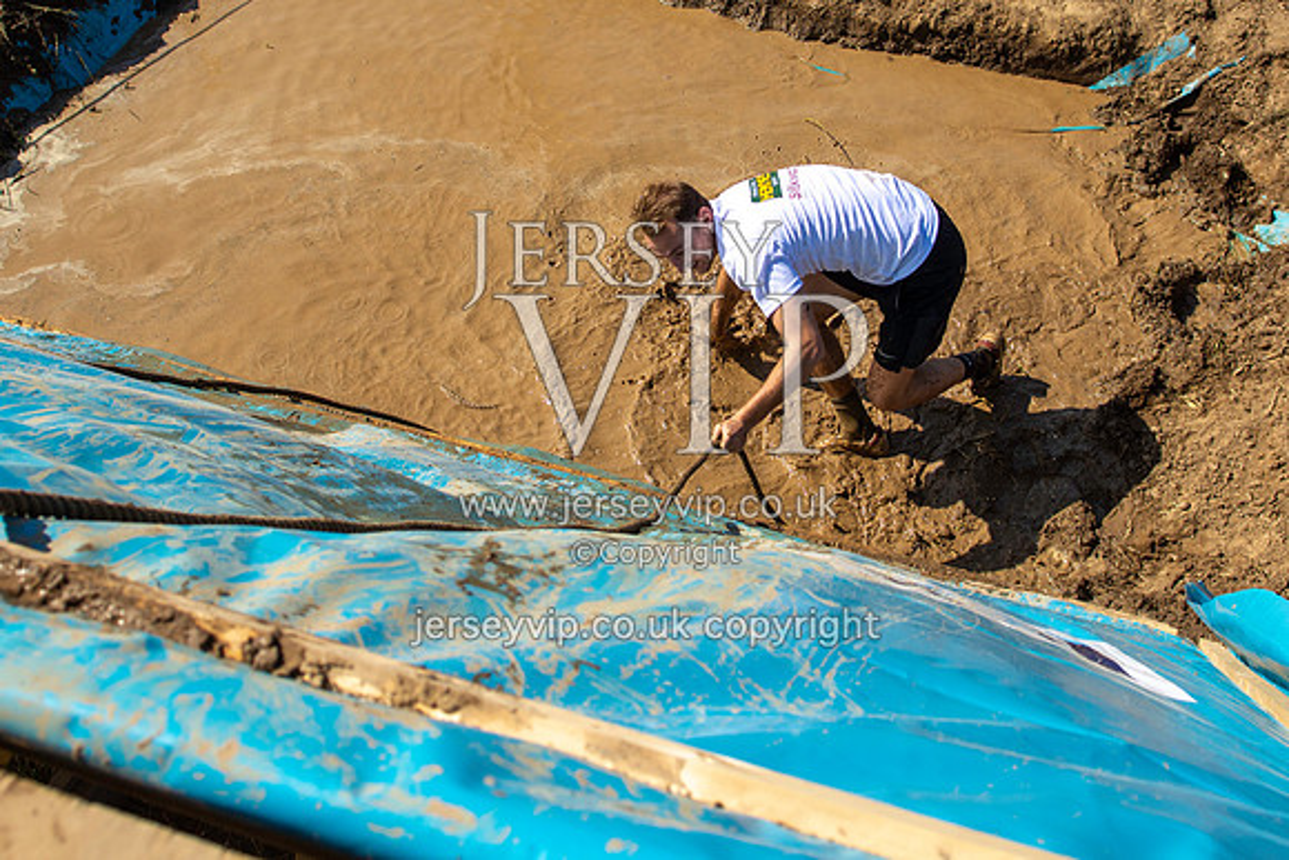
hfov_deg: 42.3
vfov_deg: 28.7
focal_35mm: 46
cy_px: 250
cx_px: 688
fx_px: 1665
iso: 100
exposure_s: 1/5000
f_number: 4
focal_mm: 20
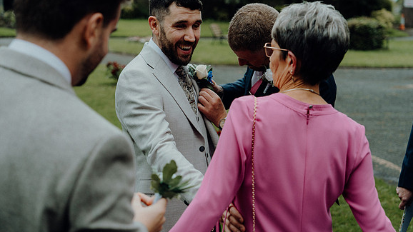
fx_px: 668
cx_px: 206
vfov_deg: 19.7
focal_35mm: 61
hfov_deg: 34.4
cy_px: 107
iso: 160
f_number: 3.5
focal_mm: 58
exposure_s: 1/250
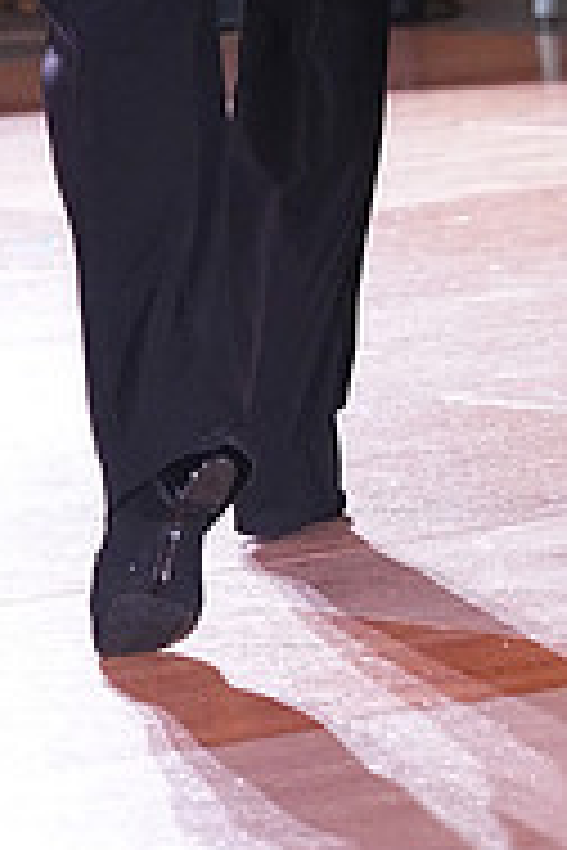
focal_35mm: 353
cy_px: -261
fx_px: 8339
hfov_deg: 3.9
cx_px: 596
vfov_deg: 5.8
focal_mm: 115
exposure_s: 1/400
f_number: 4
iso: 8000
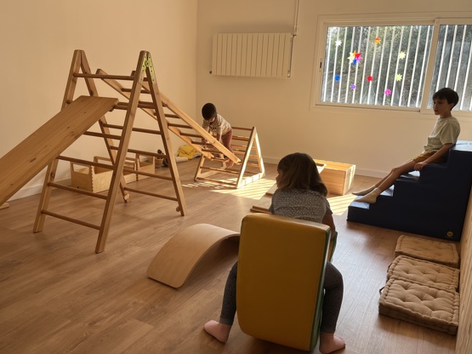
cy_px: 193
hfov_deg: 60.0
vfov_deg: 46.7
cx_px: 229
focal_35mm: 30
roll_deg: -1.4
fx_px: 409
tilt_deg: -17.2
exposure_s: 1/193
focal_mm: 5.1
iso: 40
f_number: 1.6
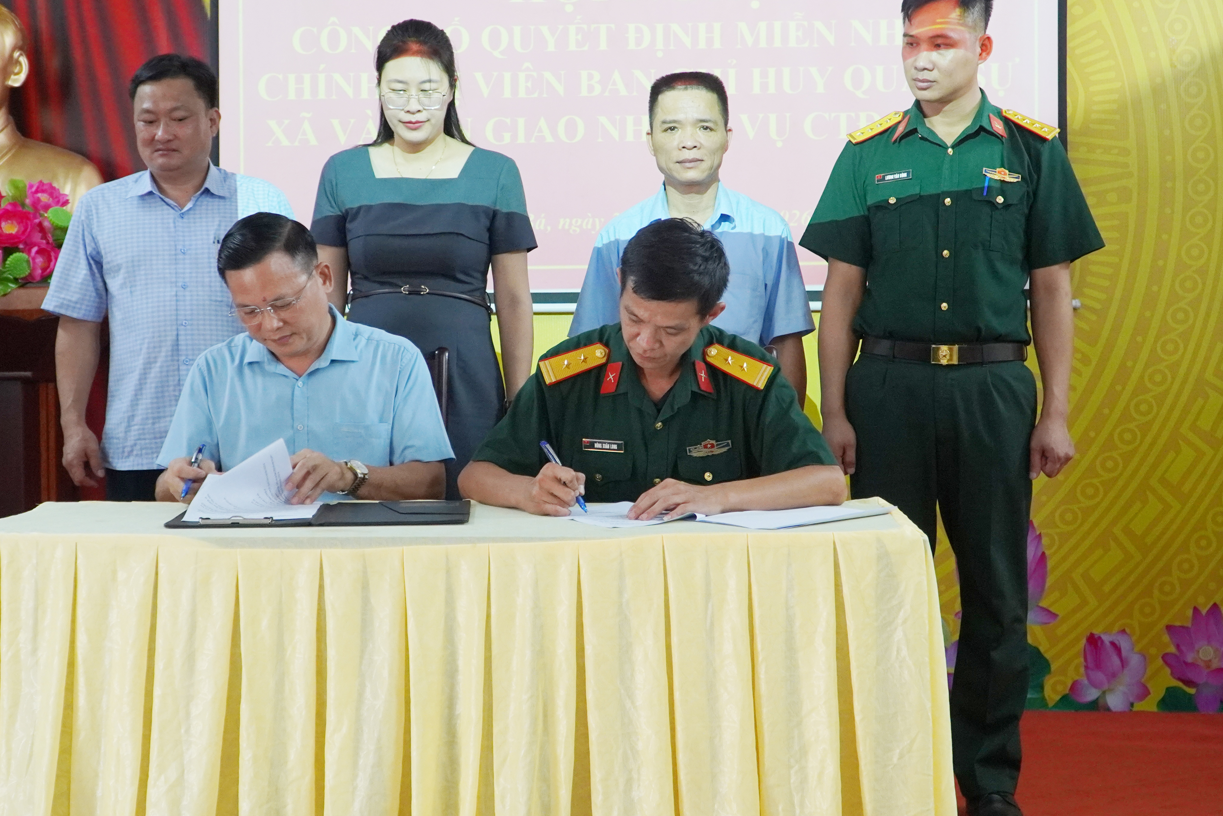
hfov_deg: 39.0
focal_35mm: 51
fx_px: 1723
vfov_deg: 26.6
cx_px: 551
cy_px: 372
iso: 1250
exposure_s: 1/160
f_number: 4
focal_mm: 23
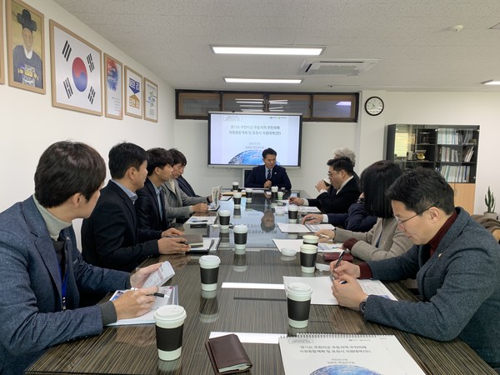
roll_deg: -1.9
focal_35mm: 26
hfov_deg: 67.3
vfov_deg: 53.1
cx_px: 250
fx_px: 376
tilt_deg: -6.4
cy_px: 188
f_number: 1.8
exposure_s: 1/60
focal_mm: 4.25
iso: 80
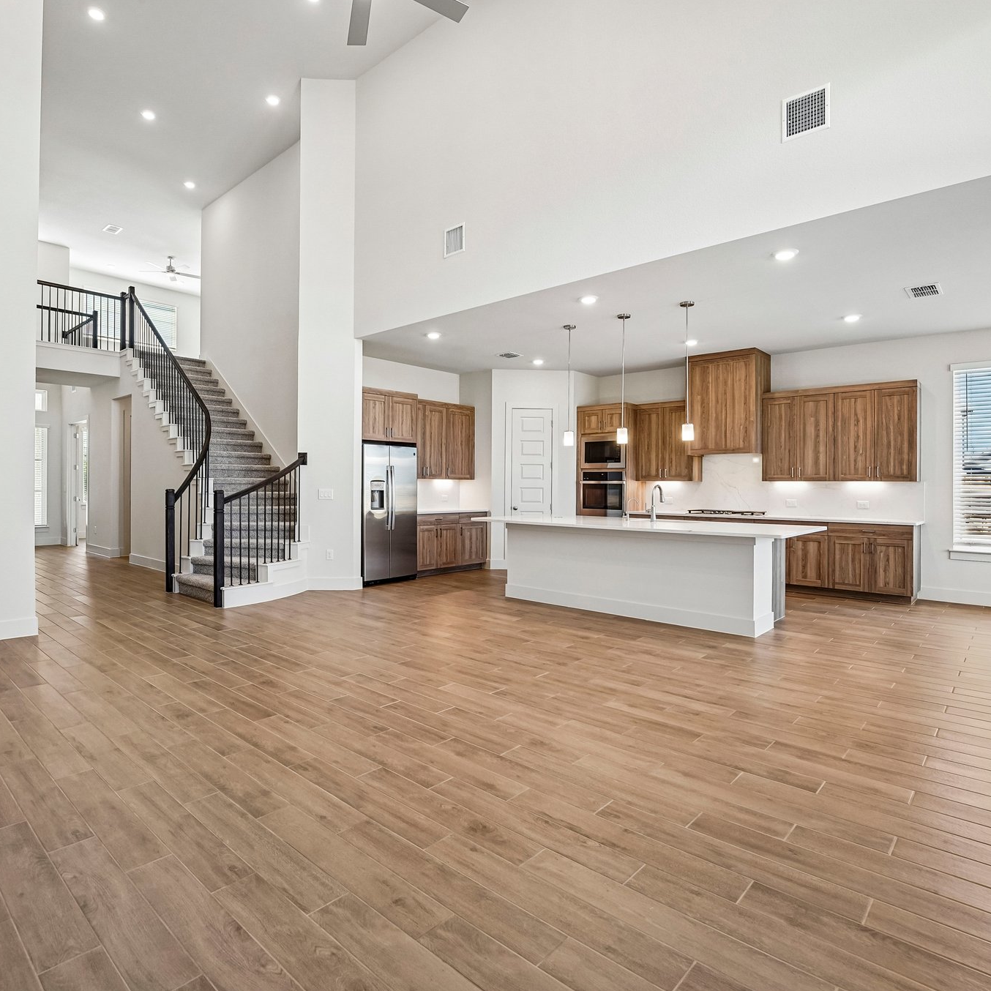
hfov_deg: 80.7
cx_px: 484
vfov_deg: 80.7
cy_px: 493
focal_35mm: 18
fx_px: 583
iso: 400
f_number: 8
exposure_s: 1/50
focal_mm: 14
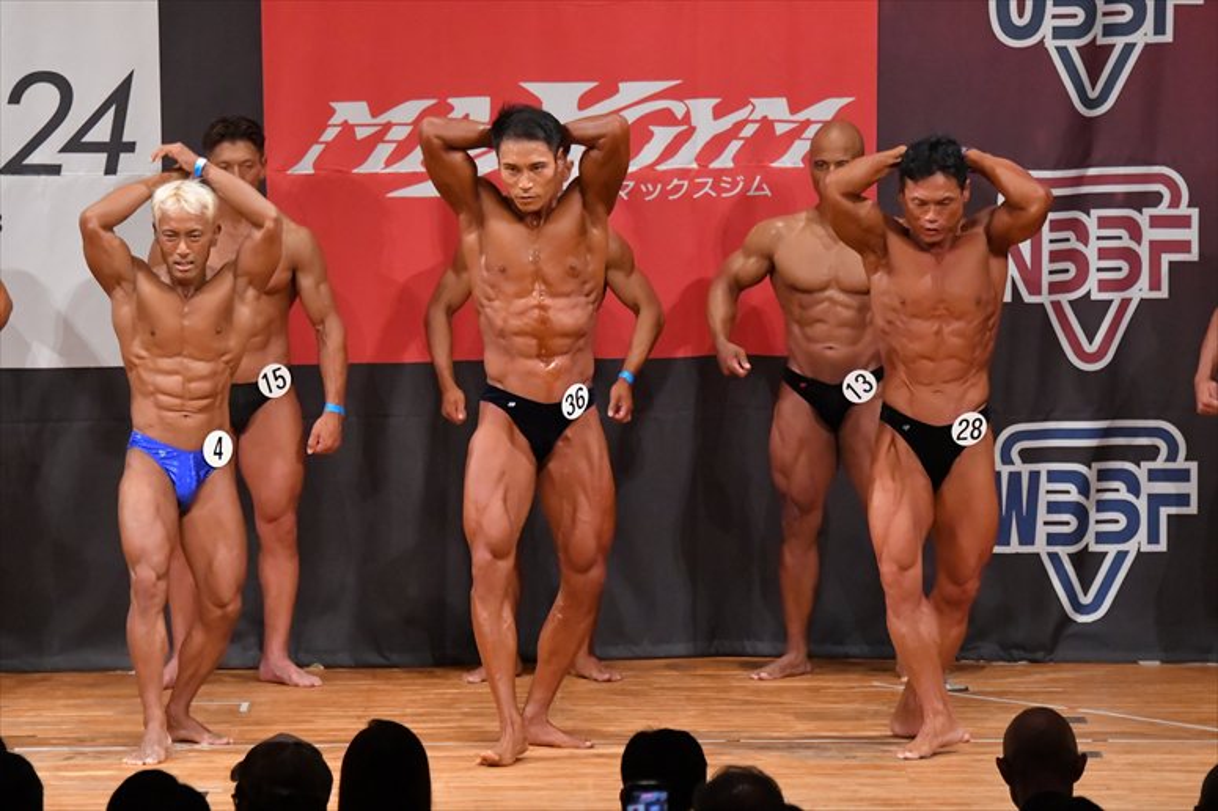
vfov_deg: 5.4
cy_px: 406
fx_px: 8623
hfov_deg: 8.1
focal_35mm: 255
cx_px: 609
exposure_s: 1/400
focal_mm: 170
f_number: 5.6
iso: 9000
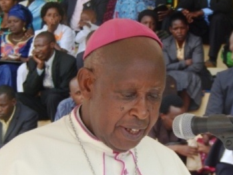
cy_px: 108
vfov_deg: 6.1
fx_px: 1643
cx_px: 185
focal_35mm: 244
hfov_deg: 8.1
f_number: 4.9
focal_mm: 25.3
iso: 125
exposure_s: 1/160
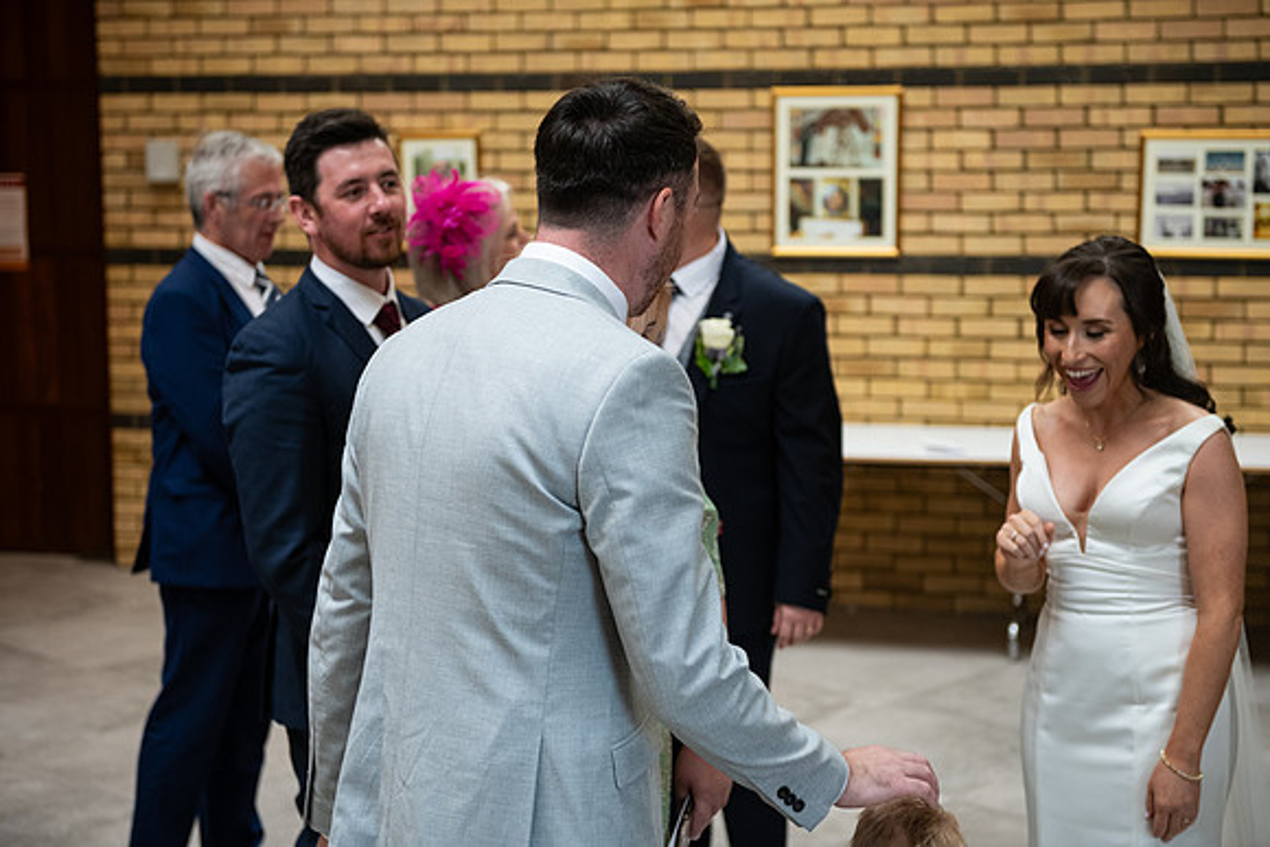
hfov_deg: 34.5
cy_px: 424
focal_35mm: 58
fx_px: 2046
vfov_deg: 23.4
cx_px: 635
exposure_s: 1/160
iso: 800
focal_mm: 58
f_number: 3.5
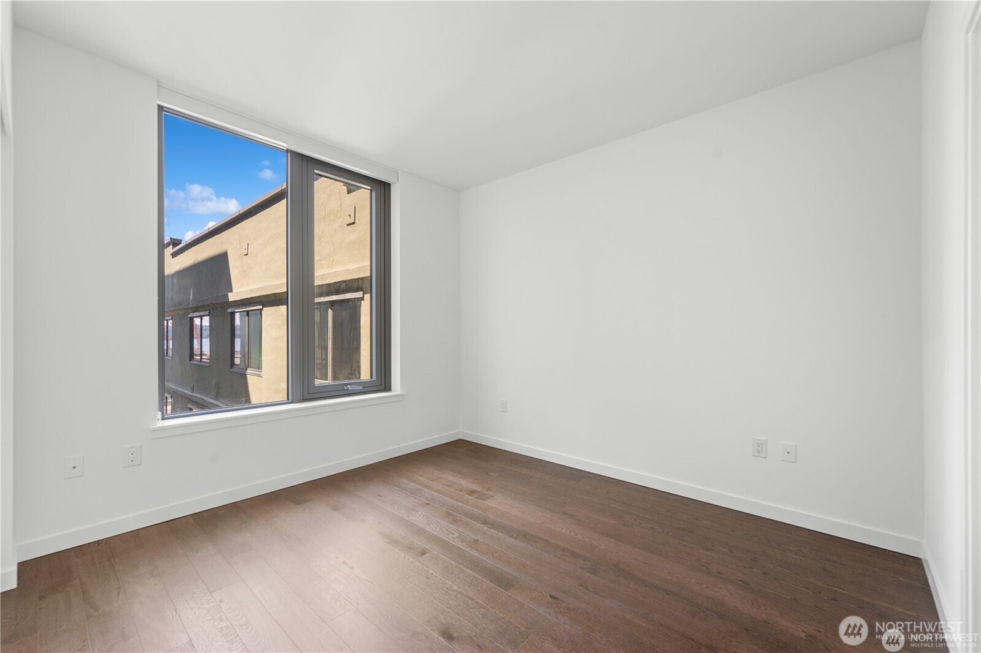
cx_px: 490
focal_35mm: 14
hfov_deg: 104.3
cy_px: 326
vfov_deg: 81.2
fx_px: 381
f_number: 8
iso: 200
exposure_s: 1/8
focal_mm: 14
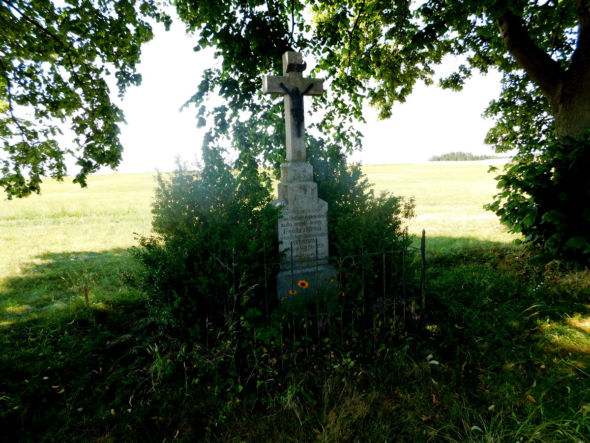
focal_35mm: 23
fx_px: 392
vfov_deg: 58.9
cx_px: 295
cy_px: 222
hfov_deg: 73.9
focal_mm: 4
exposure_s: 1/320
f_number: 3
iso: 125
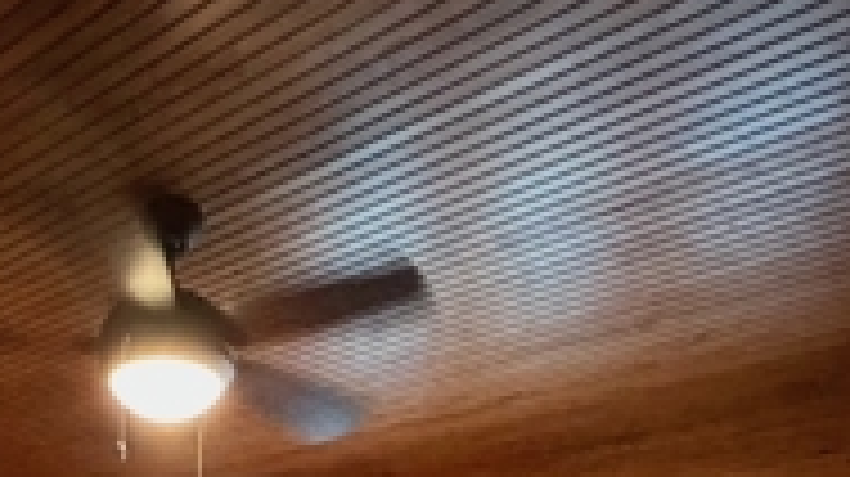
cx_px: 205
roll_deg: -2.1
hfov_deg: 45.6
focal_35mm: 43
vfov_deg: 19.9
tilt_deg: -3.6
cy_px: 868
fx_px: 968
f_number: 2.2
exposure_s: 1/40
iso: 1000
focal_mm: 2.22
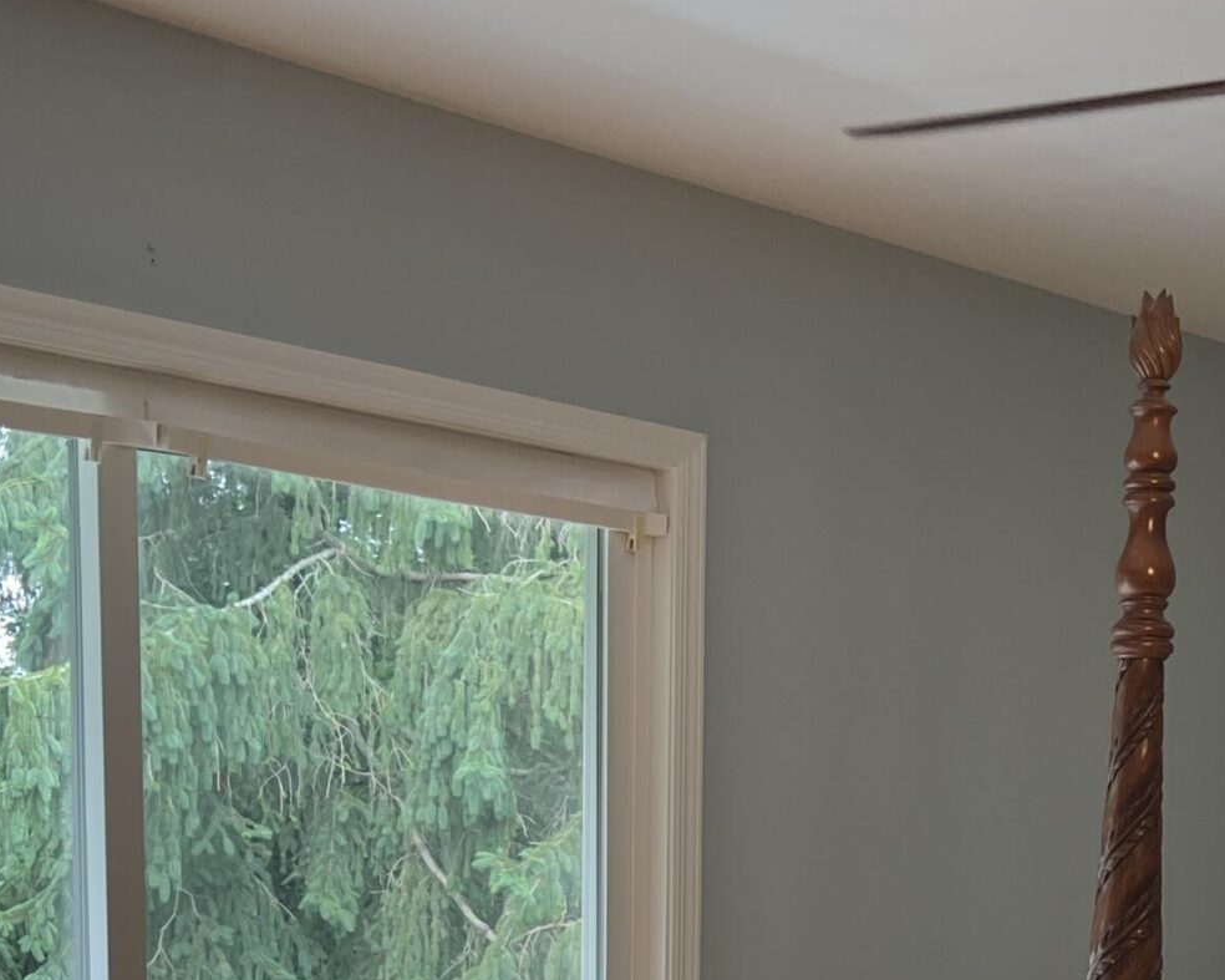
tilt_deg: -7.3
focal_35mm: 66
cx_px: 929
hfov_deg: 28.3
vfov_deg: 21.6
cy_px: 1154
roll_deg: -1.3
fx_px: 2393
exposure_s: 1/120
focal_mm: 5.7
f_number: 1.5
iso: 64
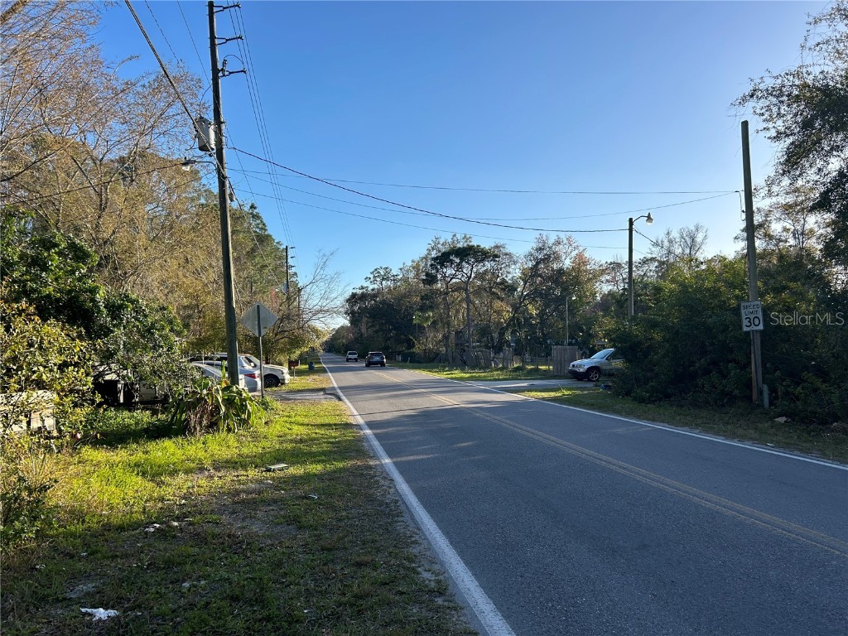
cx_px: 424
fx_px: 637
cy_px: 318
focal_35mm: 26
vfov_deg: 53.1
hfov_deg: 67.3
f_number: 1.5
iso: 50
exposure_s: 1/2994
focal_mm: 5.7
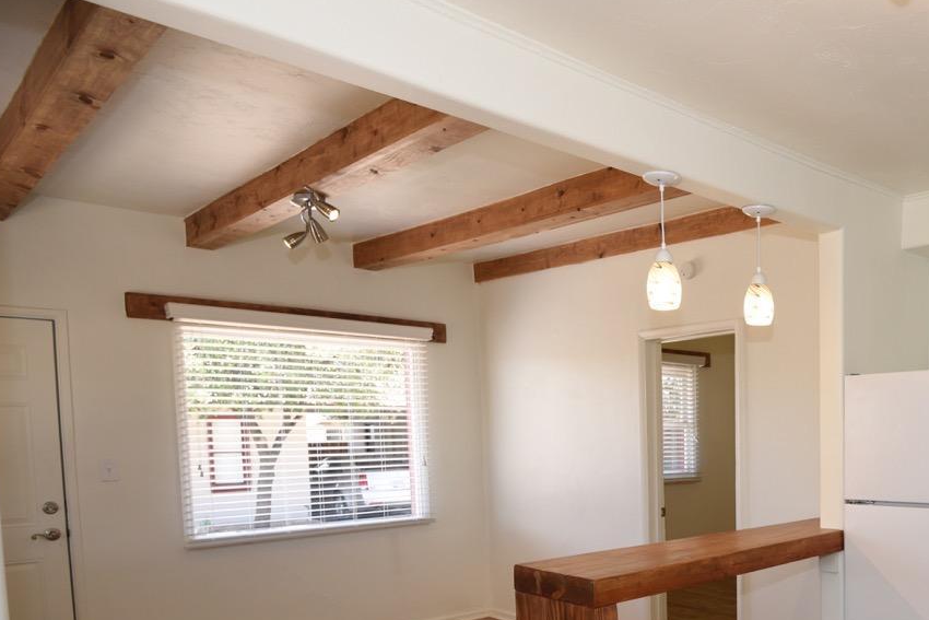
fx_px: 774
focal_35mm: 30
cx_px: 776
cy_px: 499
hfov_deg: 56.2
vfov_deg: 41.7
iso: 200
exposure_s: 1/80
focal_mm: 17
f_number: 5
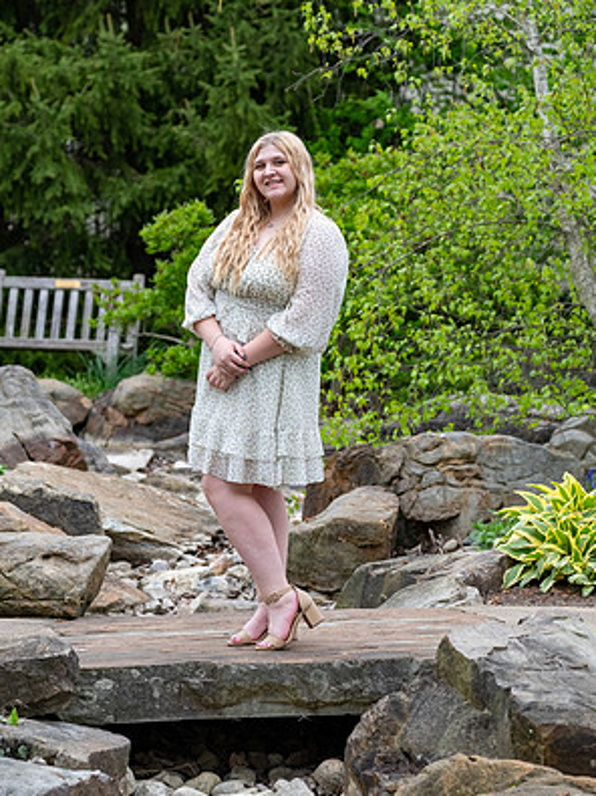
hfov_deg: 10.7
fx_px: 3170
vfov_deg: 14.3
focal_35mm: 138
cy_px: 377
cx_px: 296
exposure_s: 1/400
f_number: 4
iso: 250
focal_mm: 83.8
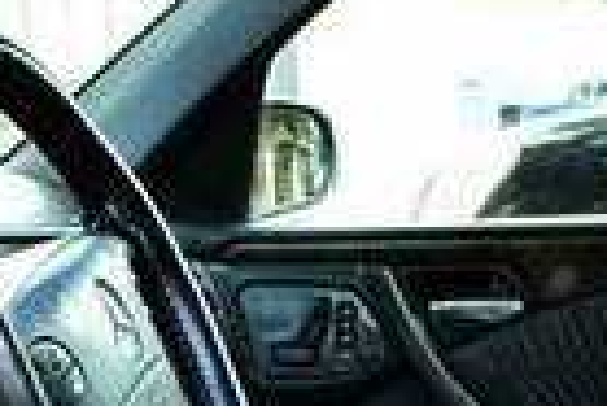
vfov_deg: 9.5
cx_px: 218
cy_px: 572
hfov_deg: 14.4
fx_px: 2397
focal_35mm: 142
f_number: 5.6
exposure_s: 1/8
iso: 800
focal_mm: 20
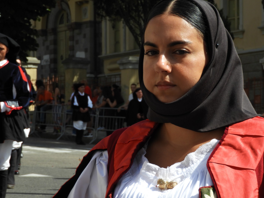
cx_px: 163
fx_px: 1312
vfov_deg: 8.6
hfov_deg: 11.5
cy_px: 106
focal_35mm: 172
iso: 100
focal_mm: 24.2
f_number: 5
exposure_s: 1/400
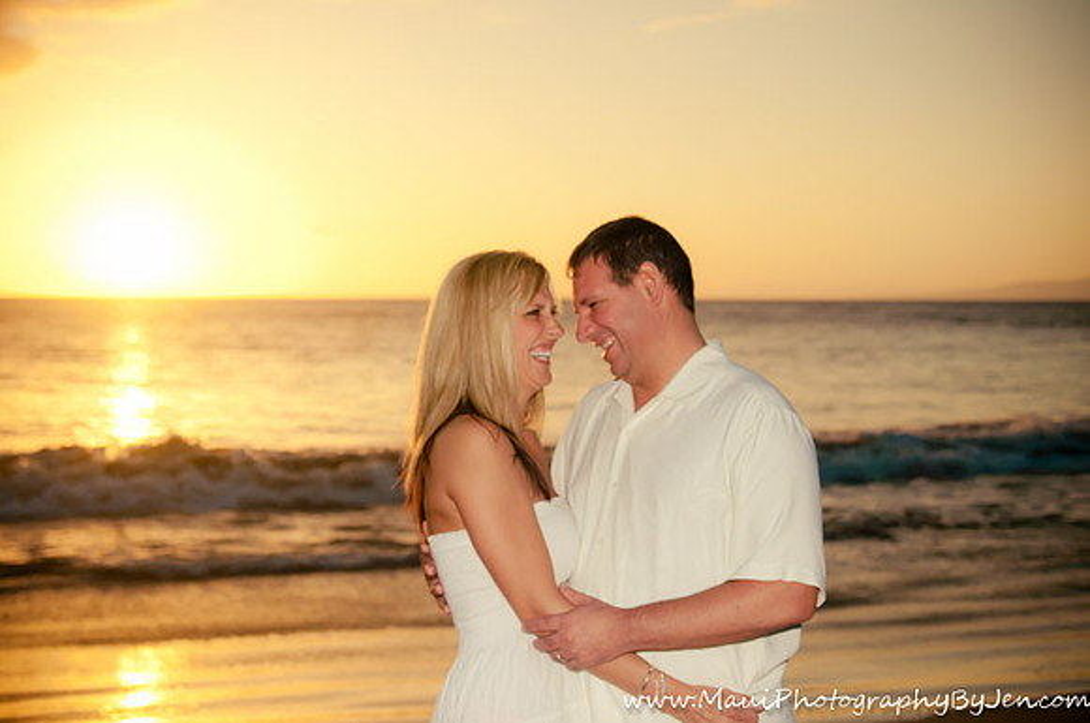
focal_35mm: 54
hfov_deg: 36.9
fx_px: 1633
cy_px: 362
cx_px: 545
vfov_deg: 25.0
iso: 400
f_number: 2.8
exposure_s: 1/4000
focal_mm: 36
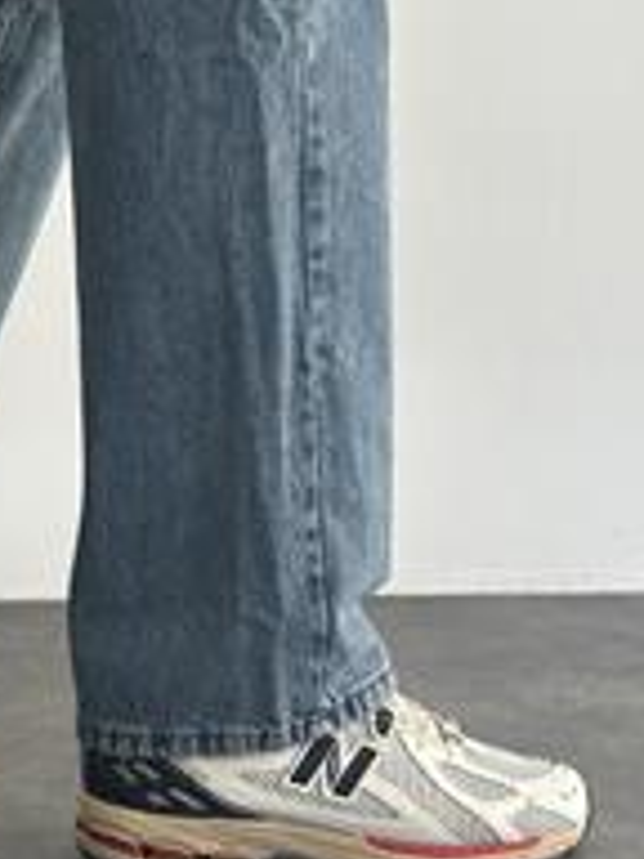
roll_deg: +0.5
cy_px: -181
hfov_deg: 11.1
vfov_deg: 14.4
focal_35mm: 133
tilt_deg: +0.8
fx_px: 3299
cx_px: 112
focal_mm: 6.86
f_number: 1.78
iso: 80
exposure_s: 1/221
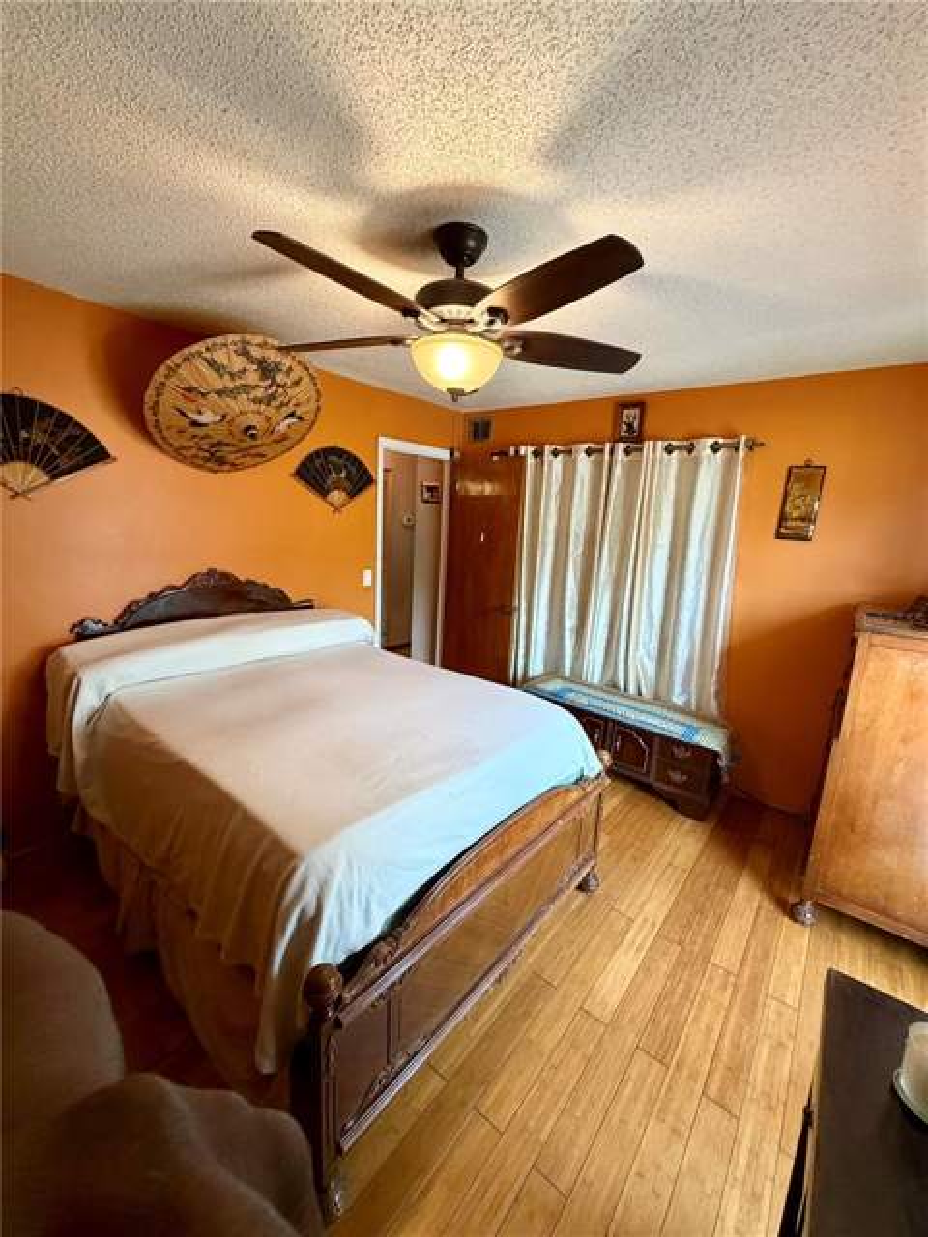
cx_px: 464
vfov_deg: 102.1
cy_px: 618
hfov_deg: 85.7
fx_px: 500
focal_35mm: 14
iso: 320
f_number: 2.2
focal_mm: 2.22
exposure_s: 1/60
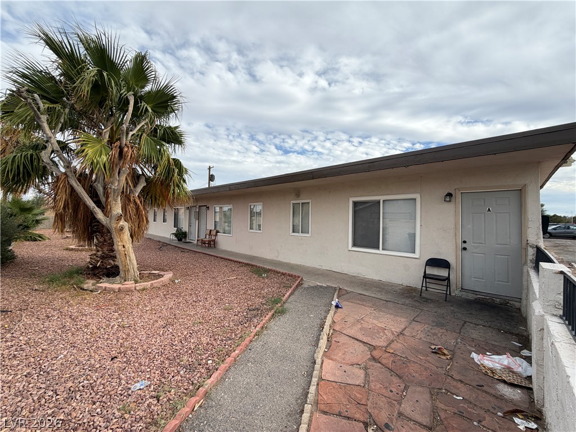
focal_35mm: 14
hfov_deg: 102.1
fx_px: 233
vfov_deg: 85.7
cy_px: 216
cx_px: 288
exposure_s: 1/770
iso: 32
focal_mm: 2.22
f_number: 2.2
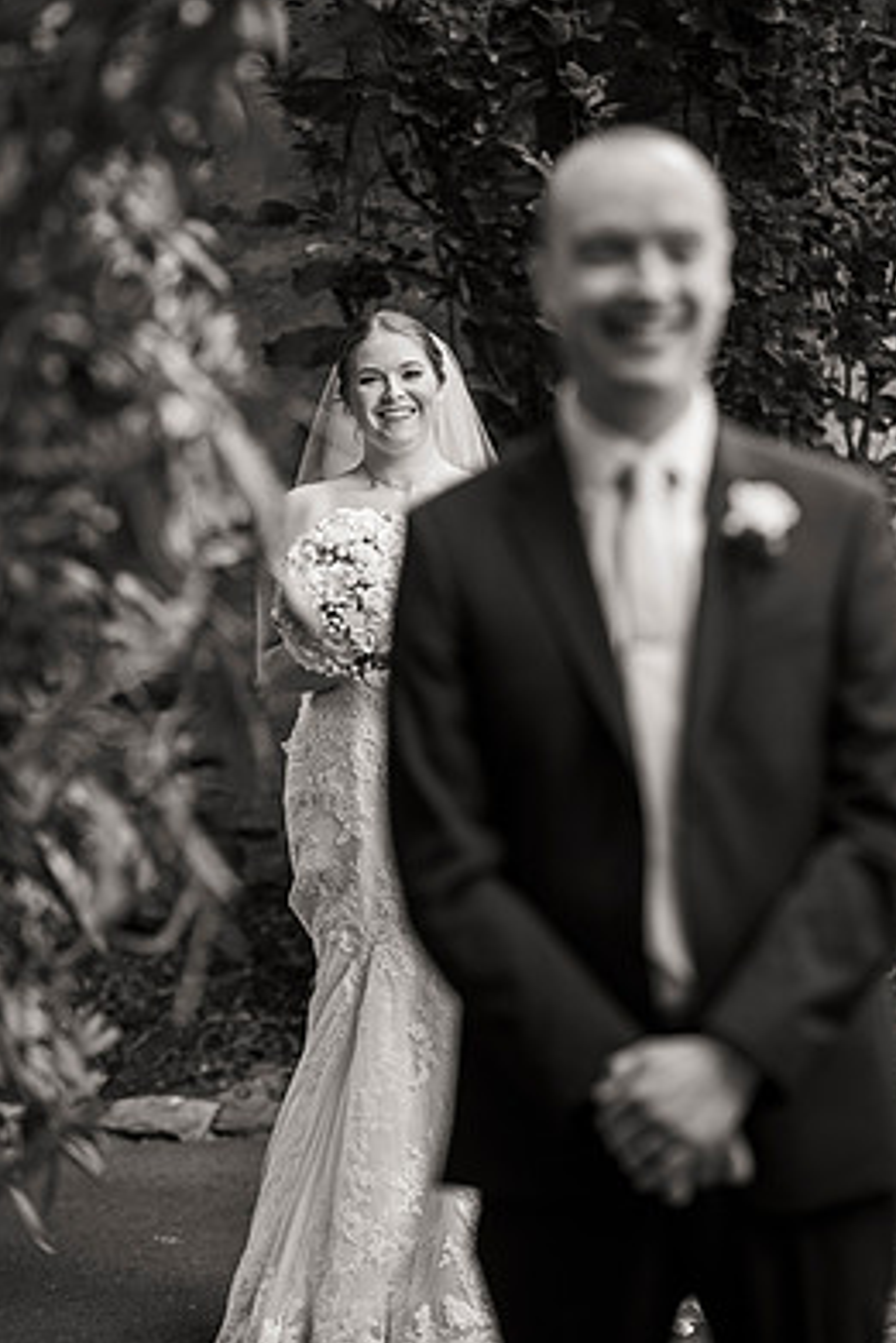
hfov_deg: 7.5
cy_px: 642
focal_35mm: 184
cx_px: 419
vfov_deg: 11.2
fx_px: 6863
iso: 500
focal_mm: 160
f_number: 3.2
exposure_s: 1/200
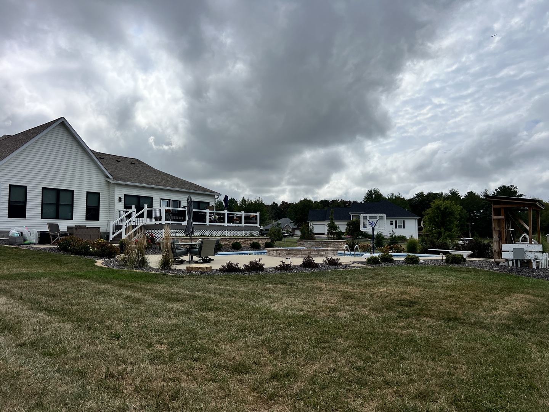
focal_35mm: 26
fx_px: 412
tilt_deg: +2.7
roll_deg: +1.0
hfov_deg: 67.3
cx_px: 274
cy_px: 206
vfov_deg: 53.1
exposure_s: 1/10309
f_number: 1.5
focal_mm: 5.7
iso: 50
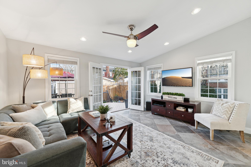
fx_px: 98
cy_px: 84
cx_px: 126
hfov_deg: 104.3
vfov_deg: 81.2
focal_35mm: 14
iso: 200
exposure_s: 1/60
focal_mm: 14
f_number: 10
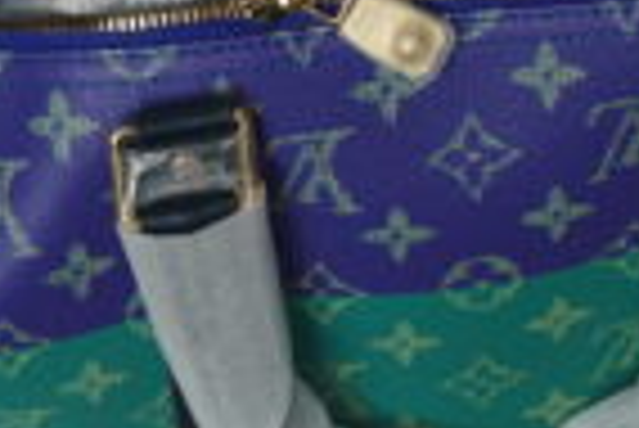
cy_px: 0
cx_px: 536
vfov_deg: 6.5
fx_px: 3749
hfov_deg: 9.7
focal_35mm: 211
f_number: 6.3
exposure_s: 1/200
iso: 320
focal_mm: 50
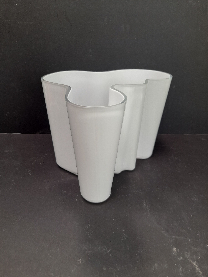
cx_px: 104
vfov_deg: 69.4
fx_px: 200
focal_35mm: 25
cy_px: 138
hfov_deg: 54.9
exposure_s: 1/50
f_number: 2
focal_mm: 4.6
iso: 50
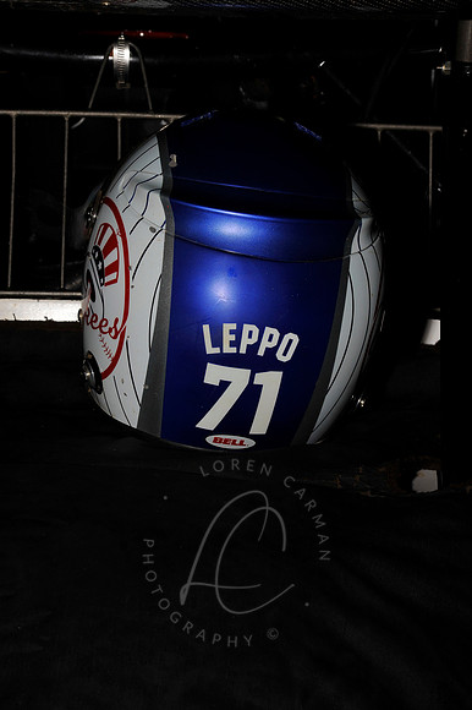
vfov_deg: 11.1
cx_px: 236
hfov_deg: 7.4
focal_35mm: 185
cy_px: 355
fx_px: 3642
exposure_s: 1/250
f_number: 22
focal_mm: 185
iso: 500
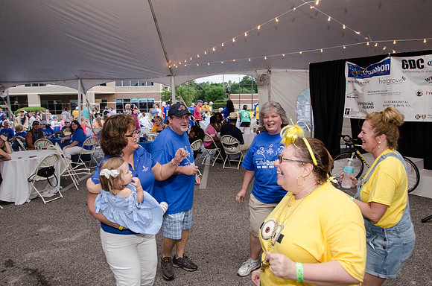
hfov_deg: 67.5
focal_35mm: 27
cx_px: 216
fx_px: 323
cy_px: 143
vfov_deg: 47.7
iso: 800
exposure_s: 1/60
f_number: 8
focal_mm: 18
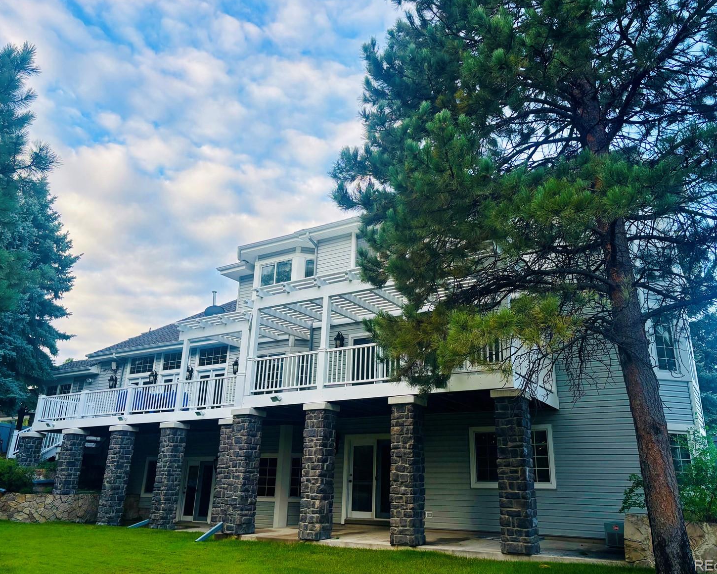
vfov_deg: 51.5
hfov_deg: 62.2
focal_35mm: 28
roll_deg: -1.2
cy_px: 279
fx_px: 594
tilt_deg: +18.7
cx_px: 379
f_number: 1.6
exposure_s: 1/303
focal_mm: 5.96
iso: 50
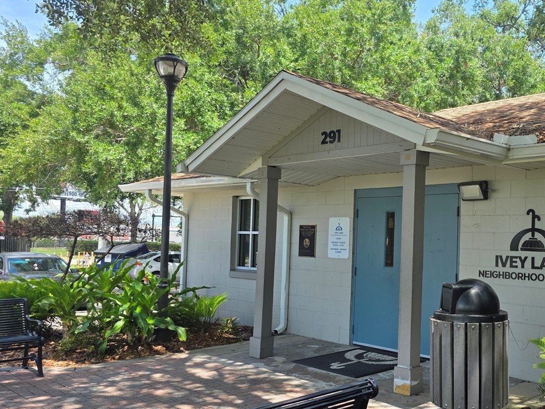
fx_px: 567
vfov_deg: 39.6
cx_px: 424
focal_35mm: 36
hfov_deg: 48.8
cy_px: 235
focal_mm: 6.3
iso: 80
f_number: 1.7
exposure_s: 1/1433
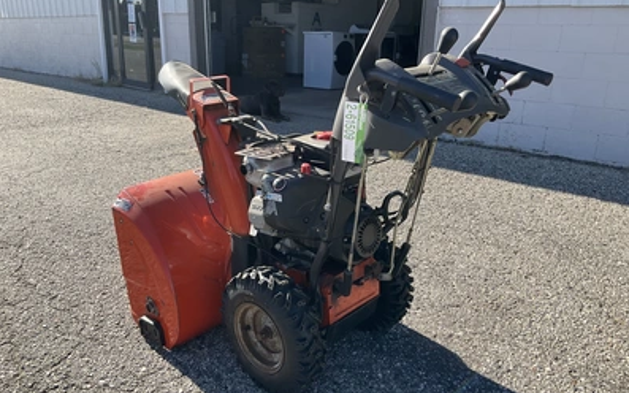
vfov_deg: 40.6
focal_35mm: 31
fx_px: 531
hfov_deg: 61.2
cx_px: 314
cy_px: 208
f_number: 1.8
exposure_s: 1/781
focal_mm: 3
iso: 25
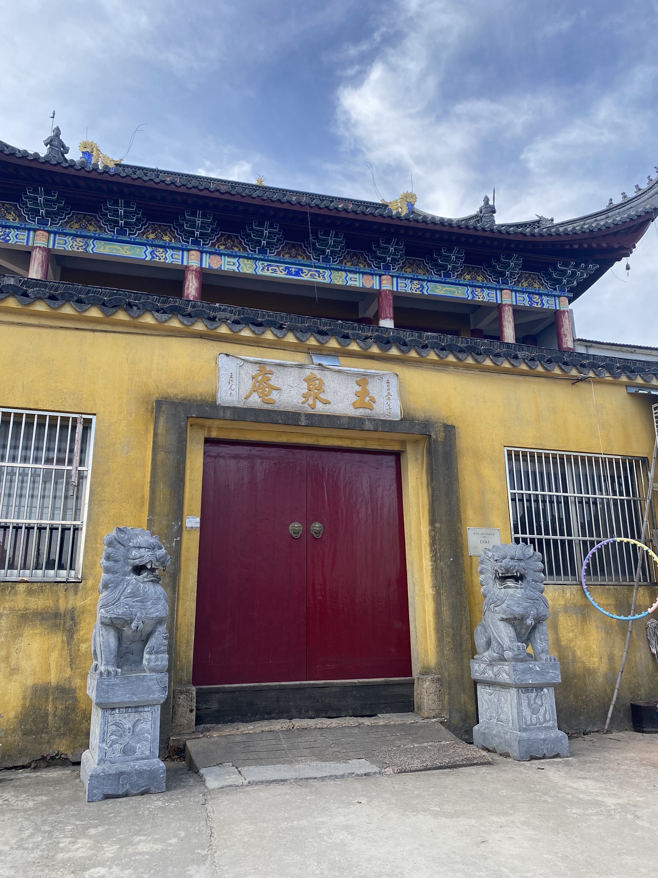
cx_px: 329
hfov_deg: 53.1
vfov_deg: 67.3
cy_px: 439
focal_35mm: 26
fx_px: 659
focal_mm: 4.25
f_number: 1.8
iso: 32
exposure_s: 1/1025
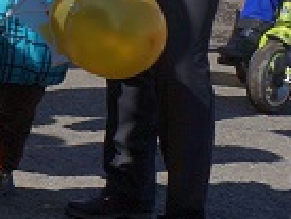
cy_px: -176
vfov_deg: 6.8
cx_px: -690
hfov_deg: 7.6
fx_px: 1809
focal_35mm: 215
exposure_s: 1/2500
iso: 200
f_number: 5
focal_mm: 20
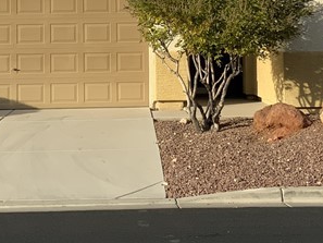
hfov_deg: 19.6
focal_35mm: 100
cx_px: 164
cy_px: -19
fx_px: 933
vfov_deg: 14.5
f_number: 1.8
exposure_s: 1/2058
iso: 16
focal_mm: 3
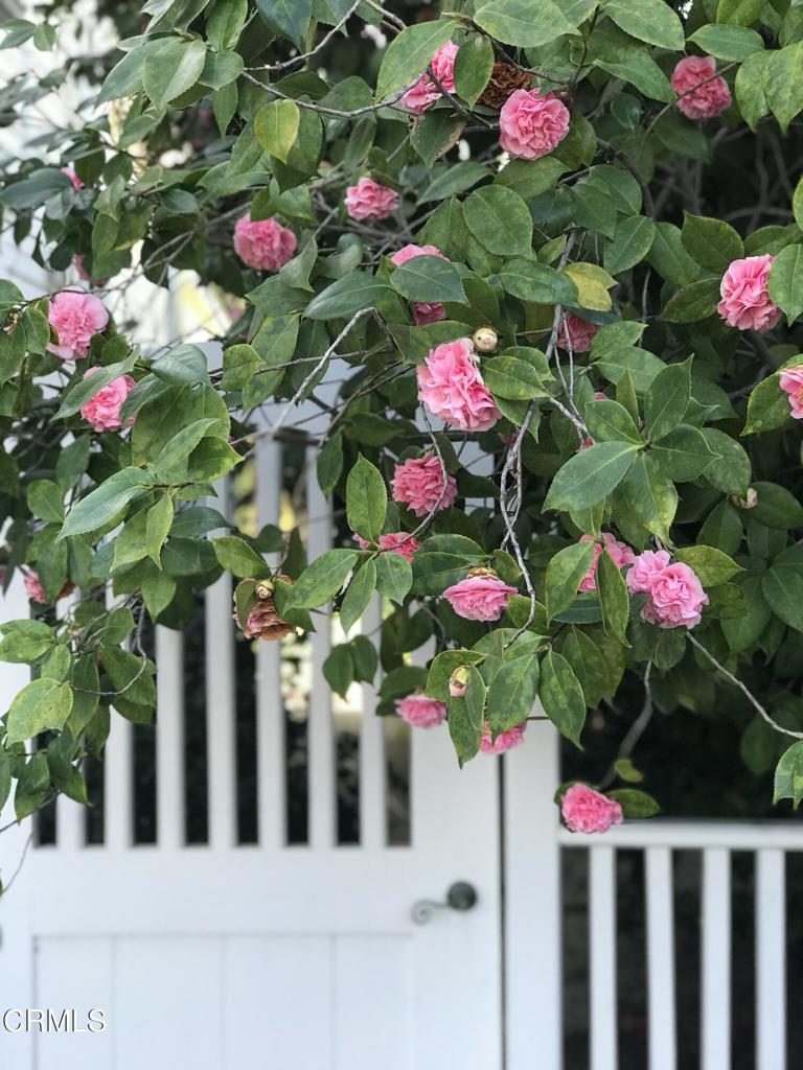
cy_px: 535
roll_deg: +0.4
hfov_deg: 25.7
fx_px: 1763
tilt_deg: +0.4
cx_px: 402
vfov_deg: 33.8
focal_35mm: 57
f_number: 2.8
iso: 32
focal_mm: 6.6
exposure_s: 1/60
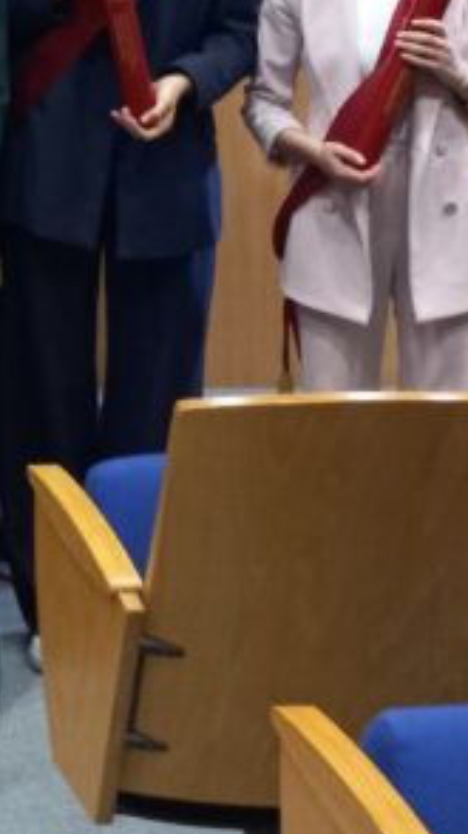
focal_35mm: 95
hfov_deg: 11.3
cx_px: -505
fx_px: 2099
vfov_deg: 21.2
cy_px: -122
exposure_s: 1/25
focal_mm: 4.6
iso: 500
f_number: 1.8
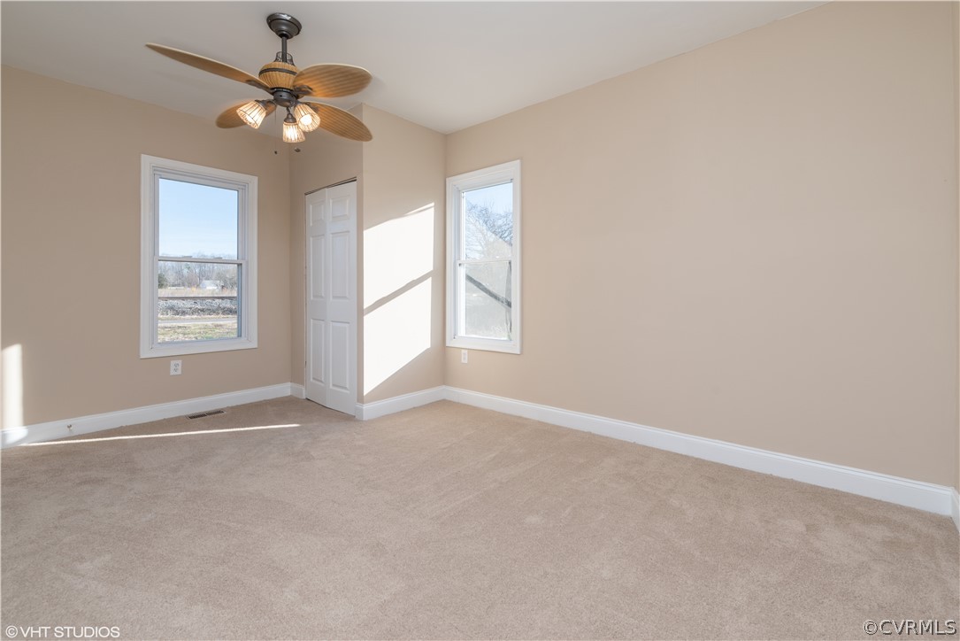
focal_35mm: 15
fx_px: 400
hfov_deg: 100.4
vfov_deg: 77.4
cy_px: 320
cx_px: 480
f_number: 8
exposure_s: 1/50
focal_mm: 15
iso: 100
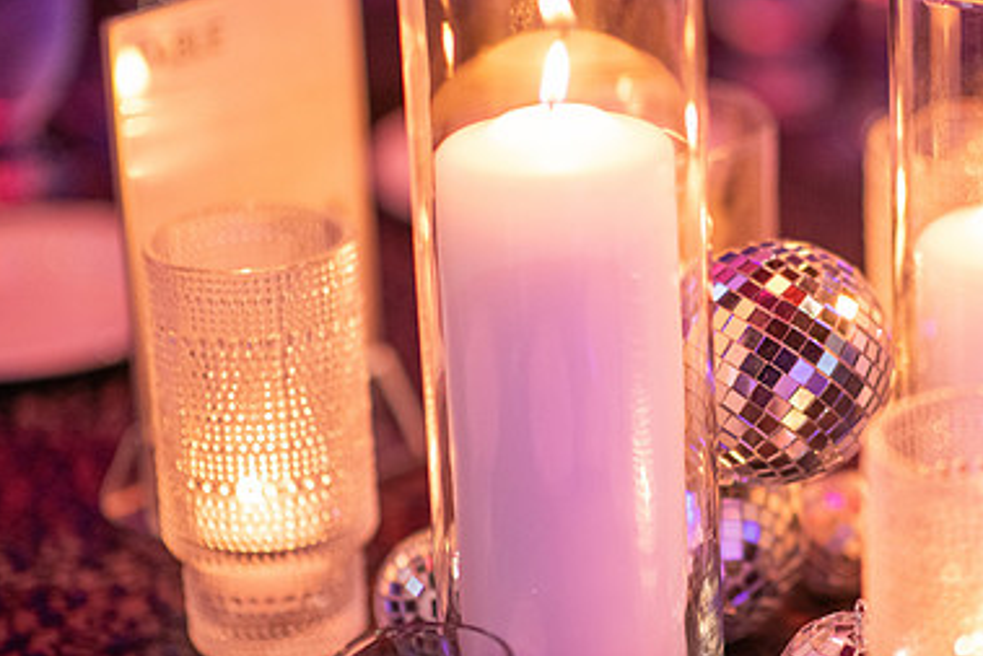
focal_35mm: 130
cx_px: 721
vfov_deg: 10.6
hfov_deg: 15.7
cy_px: 331
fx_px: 3551
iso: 2000
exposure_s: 1/200
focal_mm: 85
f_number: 1.4
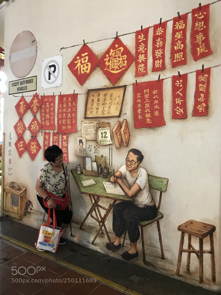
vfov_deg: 63.4
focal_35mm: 28
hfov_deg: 49.7
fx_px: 238
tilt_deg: -1.0
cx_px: 110
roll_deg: -1.6
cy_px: 148
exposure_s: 1/5
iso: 100
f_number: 1.8
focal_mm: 3.99
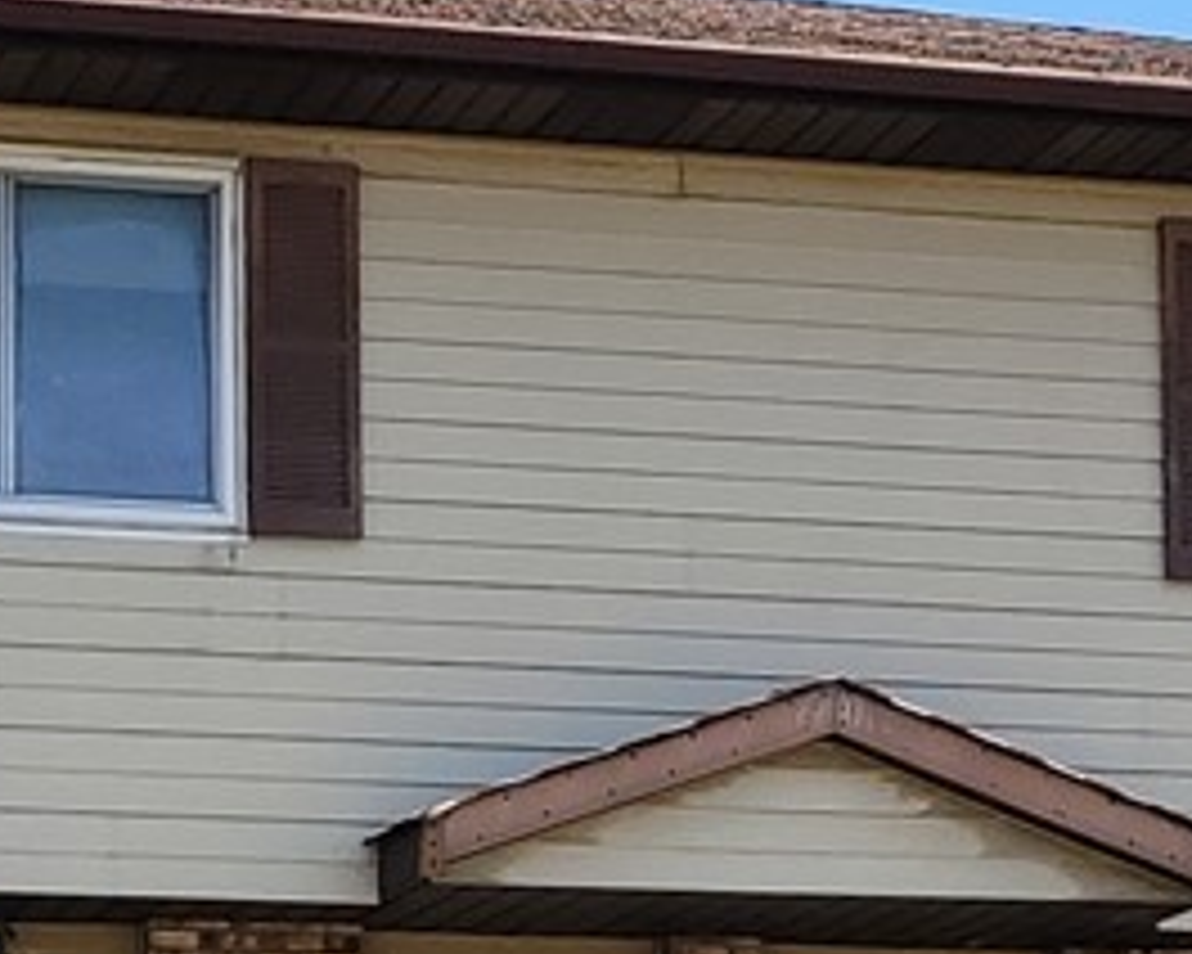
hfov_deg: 19.5
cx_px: 796
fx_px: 3457
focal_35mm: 98
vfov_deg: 15.2
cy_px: 1094
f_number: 1.8
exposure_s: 1/1957
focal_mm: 5.4
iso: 40
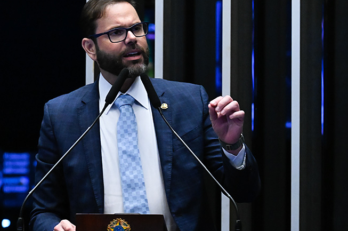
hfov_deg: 6.5
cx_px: 127
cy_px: 106
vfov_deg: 4.3
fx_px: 3049
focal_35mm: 316
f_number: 6.3
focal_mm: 160
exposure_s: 1/125
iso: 6400
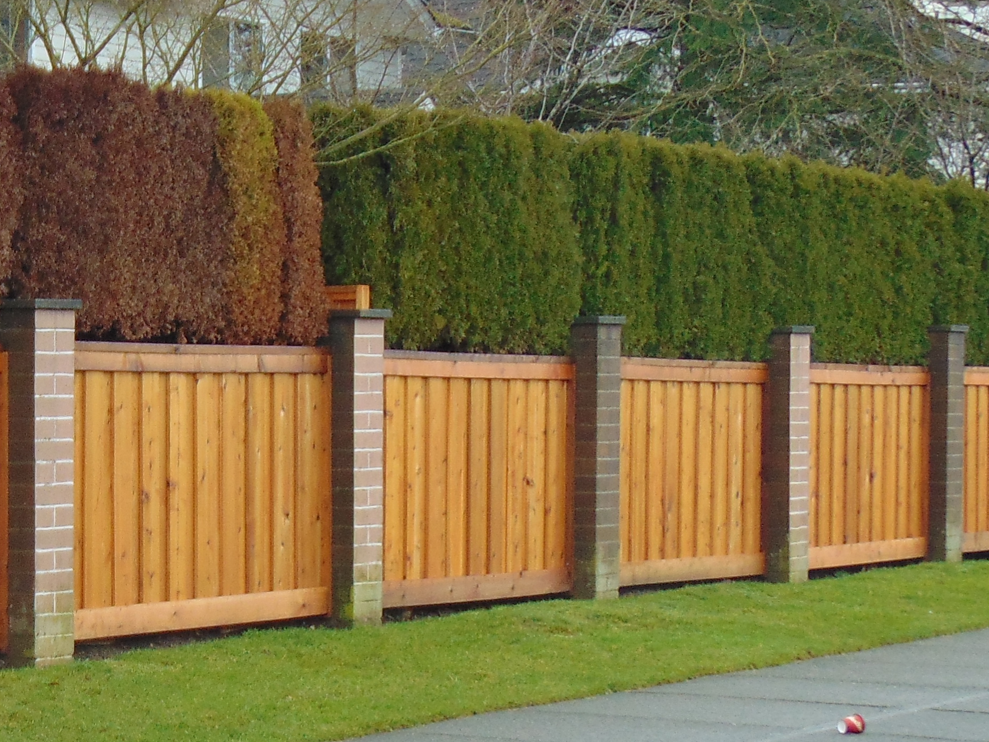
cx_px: 61
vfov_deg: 8.9
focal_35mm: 166
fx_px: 4743
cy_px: 591
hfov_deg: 11.8
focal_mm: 10.8
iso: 80
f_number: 3.6
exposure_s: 1/80
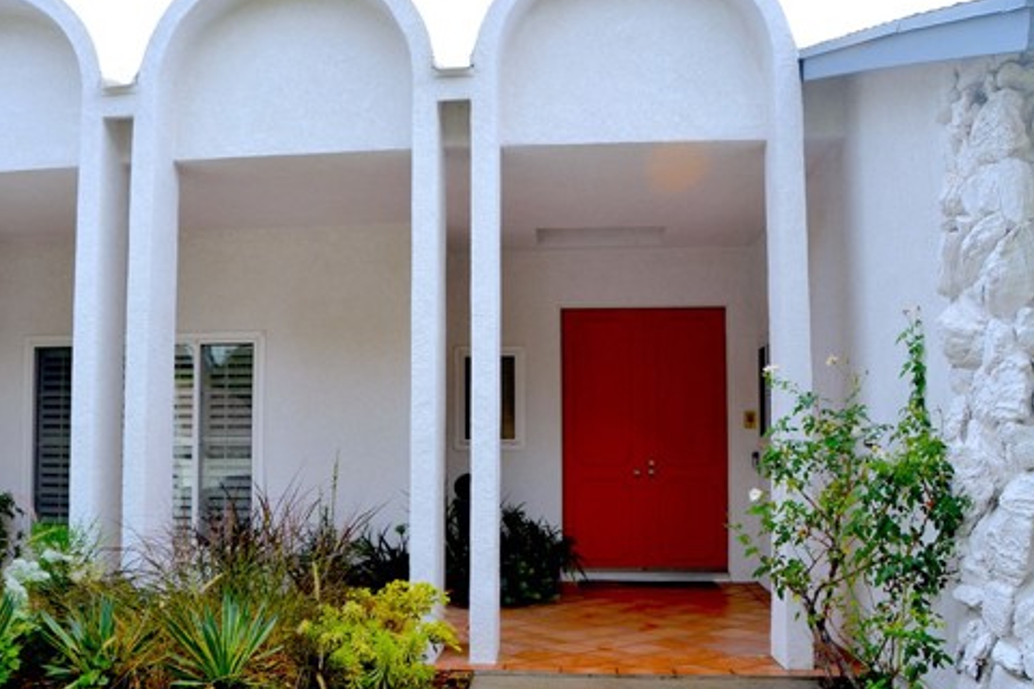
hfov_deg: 52.8
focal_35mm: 36
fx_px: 1034
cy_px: 376
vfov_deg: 36.8
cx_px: 411
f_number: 6.3
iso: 100
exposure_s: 1/160
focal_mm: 18
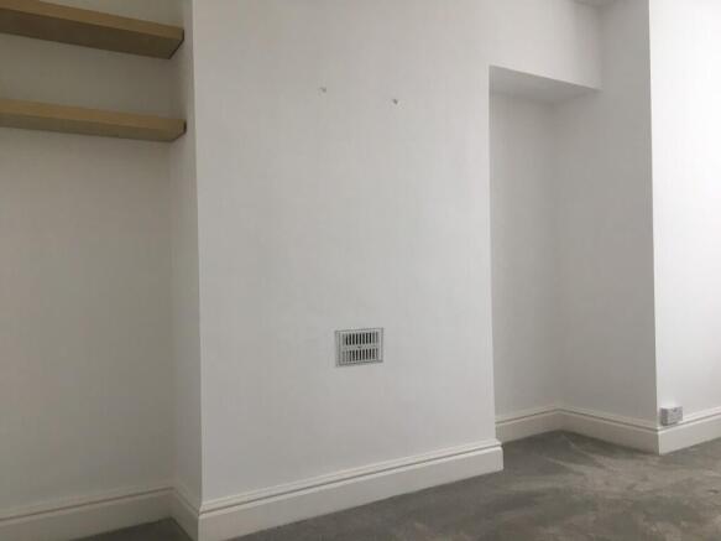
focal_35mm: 29
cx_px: 360
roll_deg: +1.6
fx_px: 604
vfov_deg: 48.2
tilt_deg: +1.1
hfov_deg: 61.7
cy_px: 270
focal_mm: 4.15
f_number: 2.2
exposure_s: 1/33
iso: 25
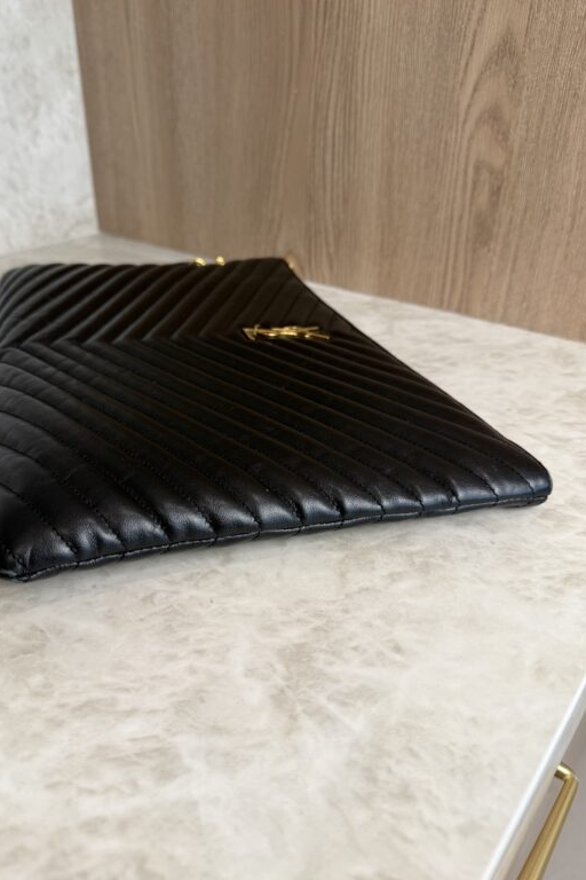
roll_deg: +0.5
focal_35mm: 26
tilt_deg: -29.6
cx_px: 247
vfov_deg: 69.4
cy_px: 431
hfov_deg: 49.4
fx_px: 635
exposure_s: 1/120
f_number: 1.78
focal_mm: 6.76
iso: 80
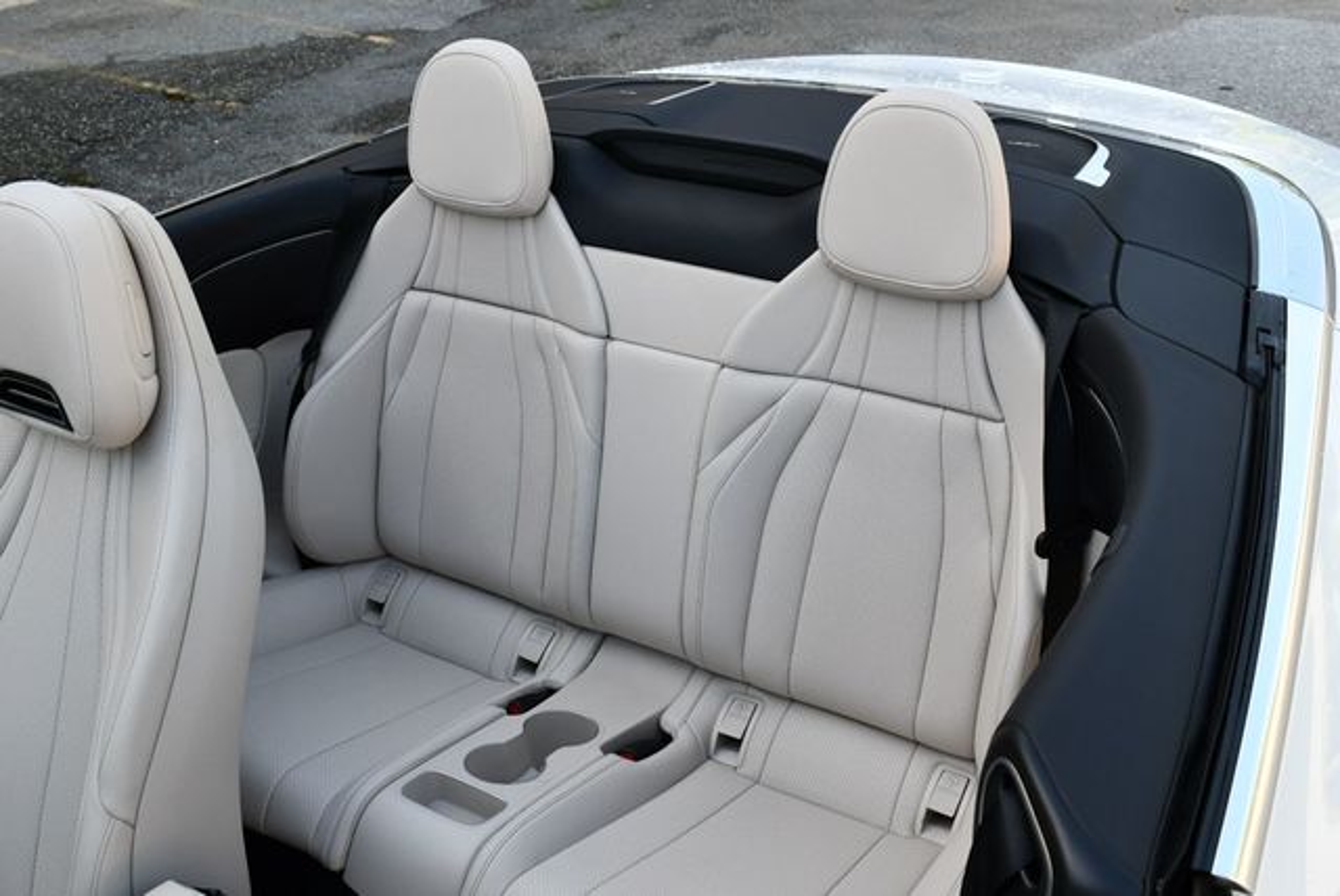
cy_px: 448
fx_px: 1341
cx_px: 670
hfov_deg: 53.1
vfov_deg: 36.9
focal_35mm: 36
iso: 280
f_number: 5.6
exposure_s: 1/250
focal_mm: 18
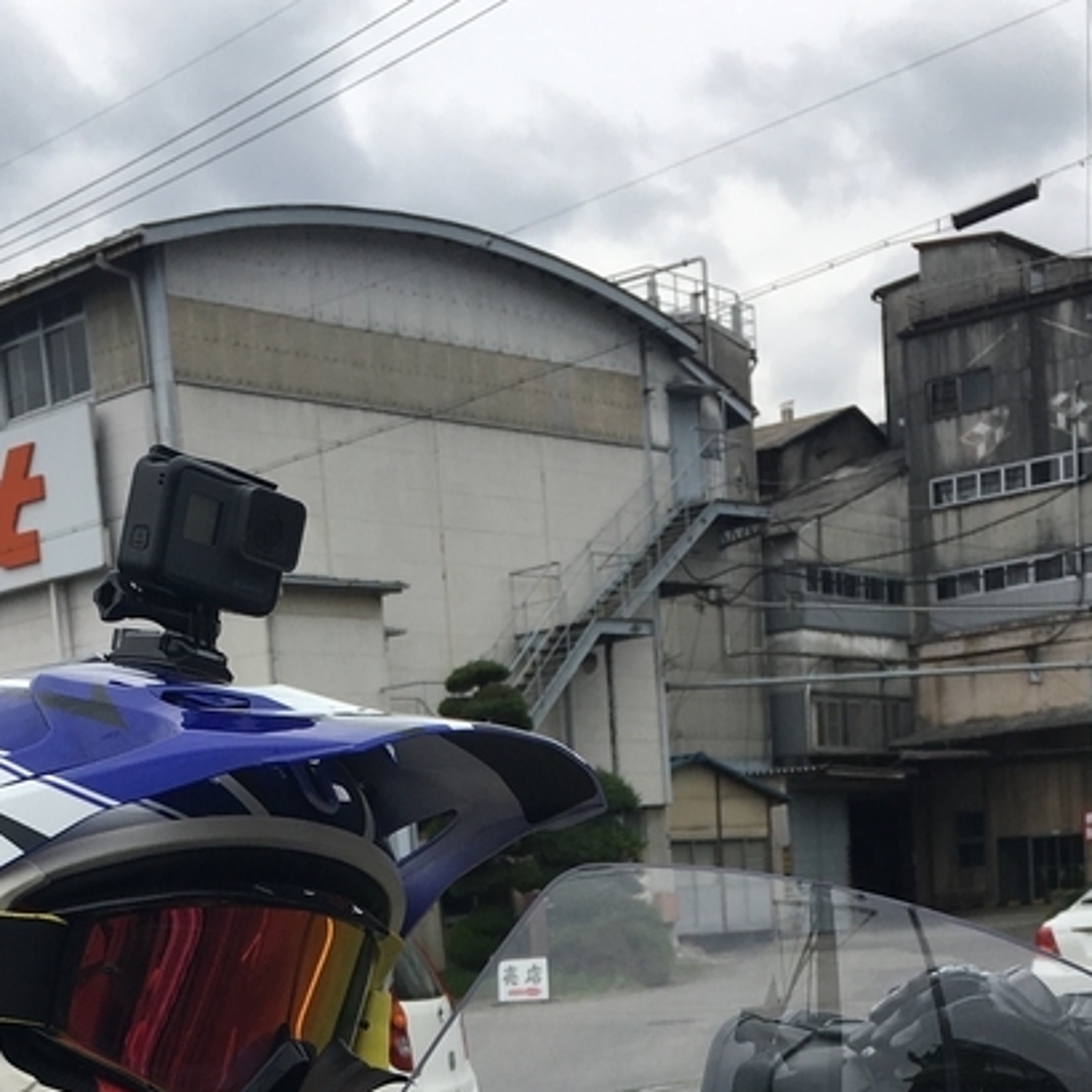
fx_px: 2284
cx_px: 471
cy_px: 1238
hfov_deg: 26.9
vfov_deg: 24.8
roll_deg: +3.5
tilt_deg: -8.3
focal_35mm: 64
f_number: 2.2
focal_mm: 4.15
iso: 25
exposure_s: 1/732
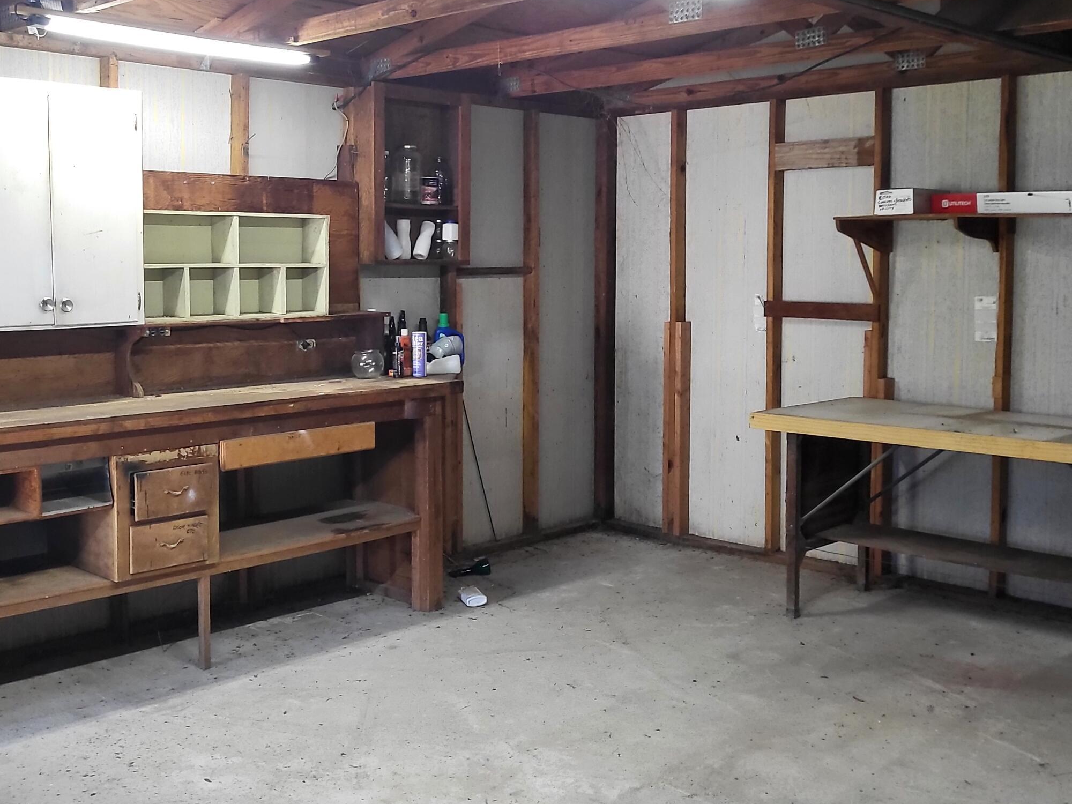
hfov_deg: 47.8
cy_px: 330
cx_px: 564
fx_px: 1208
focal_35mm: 39
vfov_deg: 36.7
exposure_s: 1/120
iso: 250
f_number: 1.8
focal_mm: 4.25
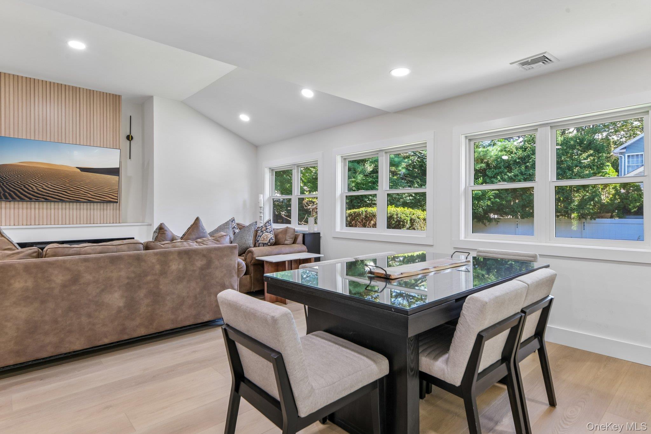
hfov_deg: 86.9
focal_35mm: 19
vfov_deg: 64.5
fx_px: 344
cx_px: 326
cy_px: 217
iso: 160
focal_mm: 19
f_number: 9
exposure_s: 1/3.33
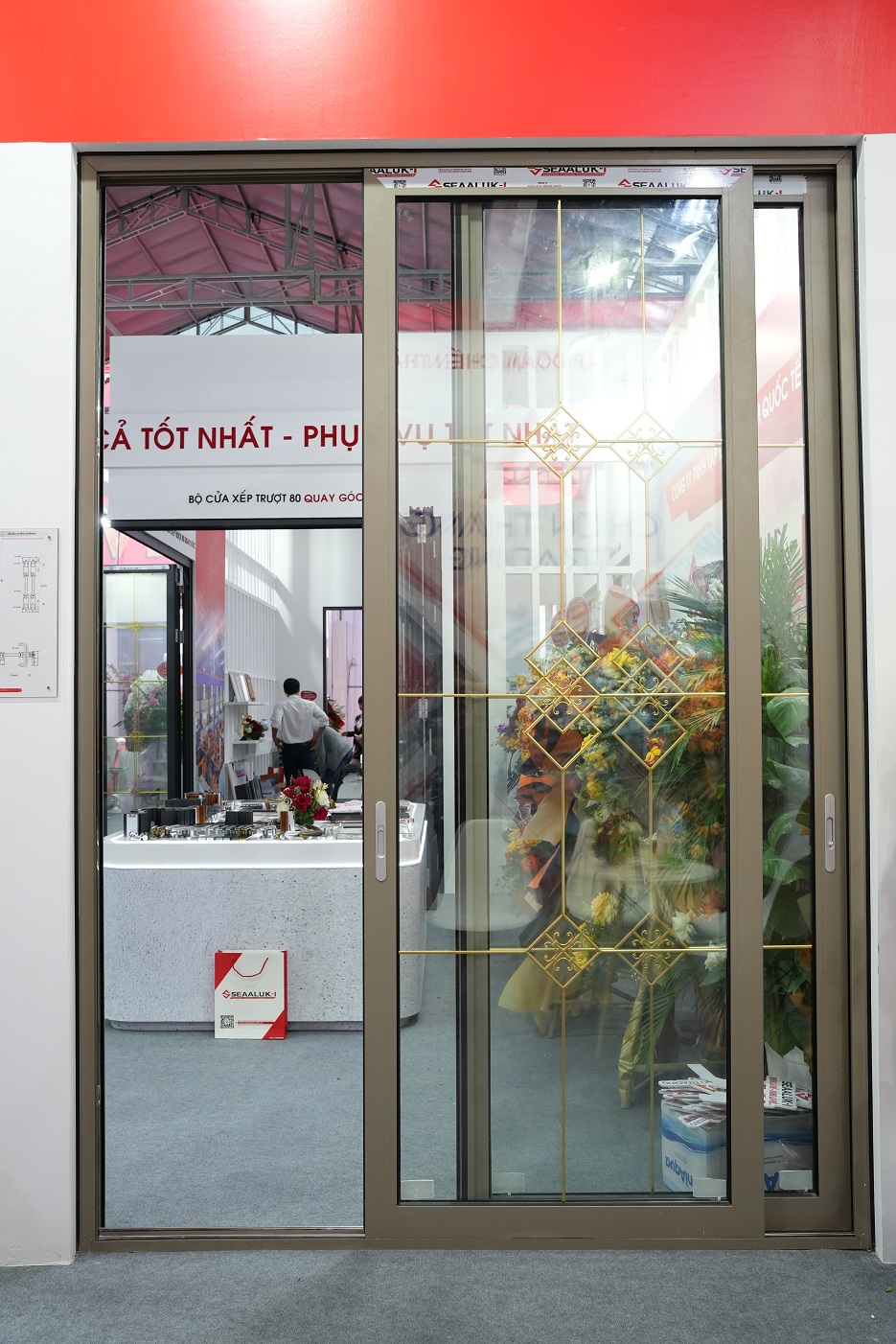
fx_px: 1202
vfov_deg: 58.4
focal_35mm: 32
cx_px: 448
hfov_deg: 40.9
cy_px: 672
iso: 1600
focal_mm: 32.2
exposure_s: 1/100
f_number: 6.3
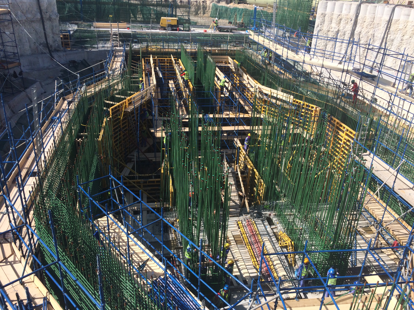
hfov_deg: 61.7
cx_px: 207
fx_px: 347
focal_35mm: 29
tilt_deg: -26.8
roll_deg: -1.3
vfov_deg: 48.2
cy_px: 155
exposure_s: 1/2160
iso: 32
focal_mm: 4.15
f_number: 2.2
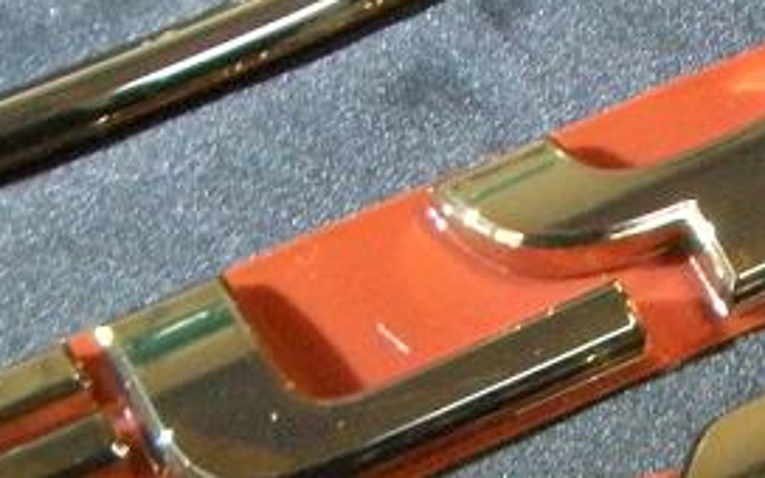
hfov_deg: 12.0
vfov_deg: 7.5
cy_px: -17
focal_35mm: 174
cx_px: 651
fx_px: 3628
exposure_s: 1/13.5
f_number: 3.8
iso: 400
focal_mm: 5.9
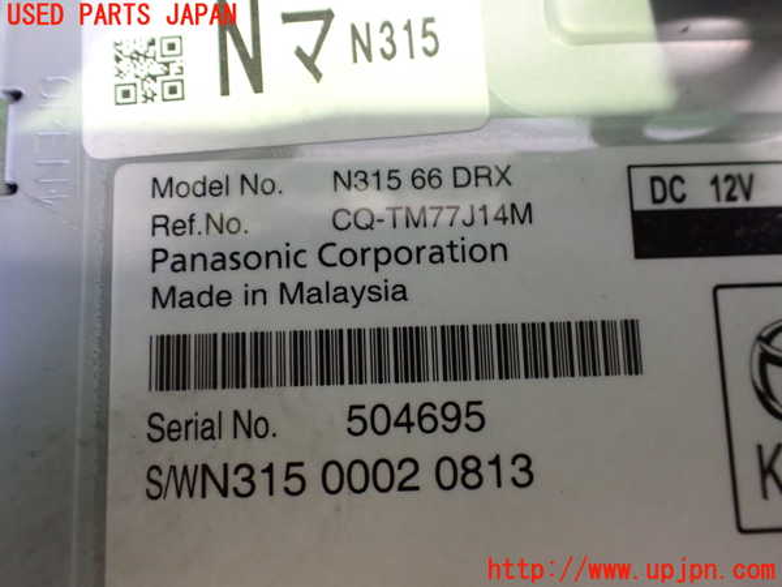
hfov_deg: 60.0
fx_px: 678
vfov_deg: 46.8
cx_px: 391
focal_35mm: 30
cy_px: 294
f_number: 2.3
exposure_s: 1/30
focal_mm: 5.4
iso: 1250
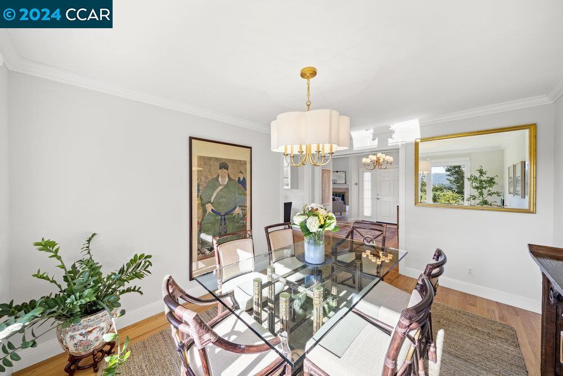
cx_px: 282
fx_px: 188
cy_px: 188
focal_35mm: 12
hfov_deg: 112.6
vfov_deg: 90.0
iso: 100
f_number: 8
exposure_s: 1/6
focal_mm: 12
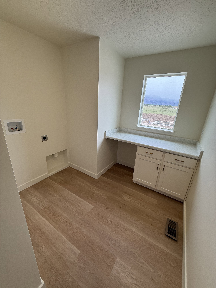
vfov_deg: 102.1
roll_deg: -3.2
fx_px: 116
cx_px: 108
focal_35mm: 14
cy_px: 144
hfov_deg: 85.7
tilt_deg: -18.5
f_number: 2.2
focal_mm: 2.22
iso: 64
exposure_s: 1/274
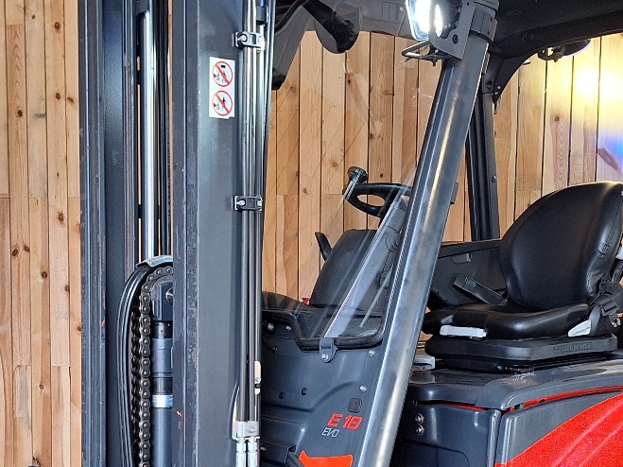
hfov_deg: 33.8
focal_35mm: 57
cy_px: 349
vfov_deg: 25.4
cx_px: 300
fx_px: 1026
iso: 100
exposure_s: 1/40
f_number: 1.8
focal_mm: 5.54
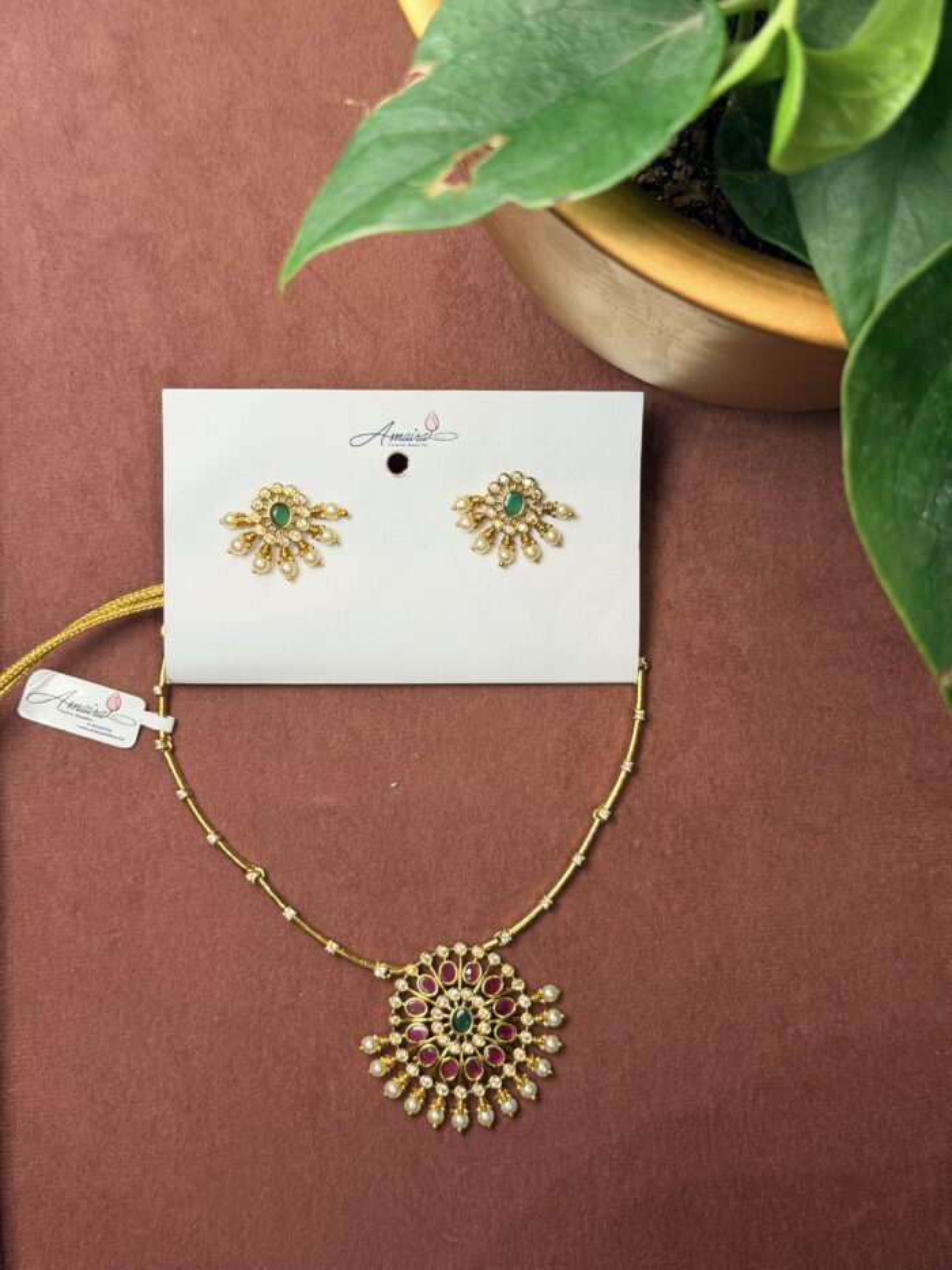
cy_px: 635
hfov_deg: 30.3
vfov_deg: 39.7
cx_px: 476
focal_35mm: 48
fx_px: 1760
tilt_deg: -80.8
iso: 50
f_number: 1.78
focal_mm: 6.76
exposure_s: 1/120
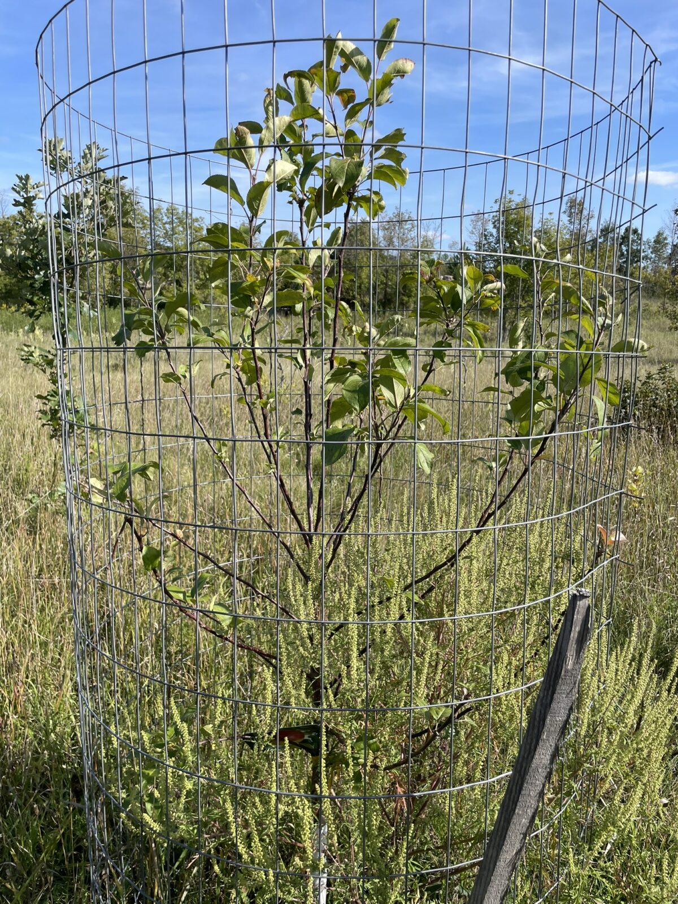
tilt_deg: -11.7
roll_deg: -2.4
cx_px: 339
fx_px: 679
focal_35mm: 26
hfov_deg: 53.1
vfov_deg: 67.3
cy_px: 452
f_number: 1.6
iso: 32
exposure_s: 1/2174
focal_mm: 4.2
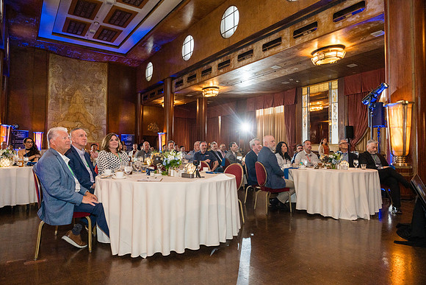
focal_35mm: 24
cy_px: 142
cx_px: 213
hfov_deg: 73.7
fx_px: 284
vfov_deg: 53.2
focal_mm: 24
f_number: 4
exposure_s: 1/160
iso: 2500
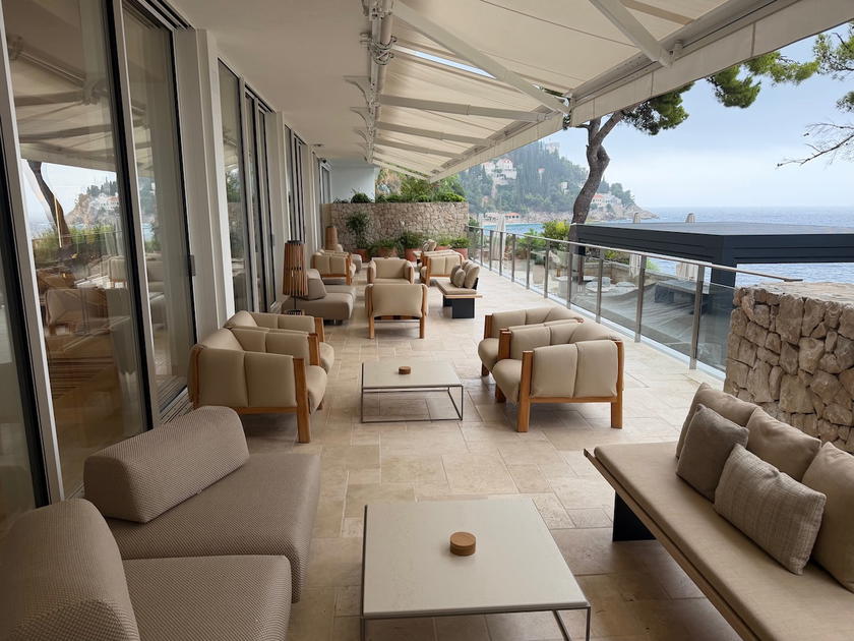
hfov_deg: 71.6
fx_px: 592
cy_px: 320
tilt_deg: -11.0
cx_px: 427
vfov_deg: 56.8
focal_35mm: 24
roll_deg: +1.2
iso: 125
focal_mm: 6.76
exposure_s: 1/202
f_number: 1.78
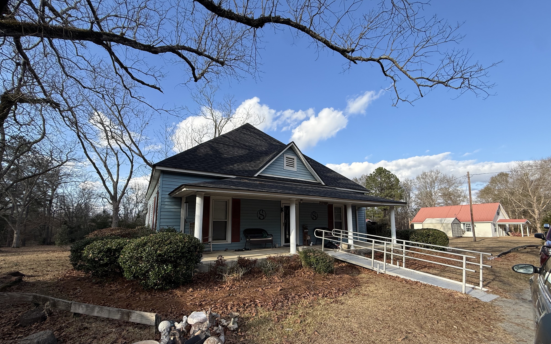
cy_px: 195
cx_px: 274
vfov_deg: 74.5
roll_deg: -0.4
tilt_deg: +8.2
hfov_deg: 101.5
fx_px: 225
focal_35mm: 15
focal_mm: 2.22
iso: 50
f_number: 2.2
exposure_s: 1/799
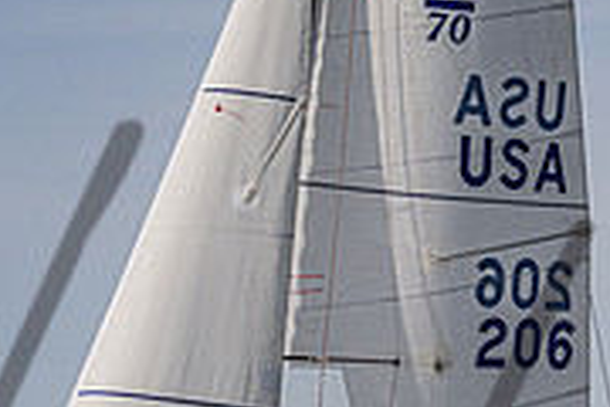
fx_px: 6337
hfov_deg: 5.5
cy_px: 712
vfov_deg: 3.7
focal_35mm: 374
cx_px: 646
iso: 320
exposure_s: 1/4000
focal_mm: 100
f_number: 5.6
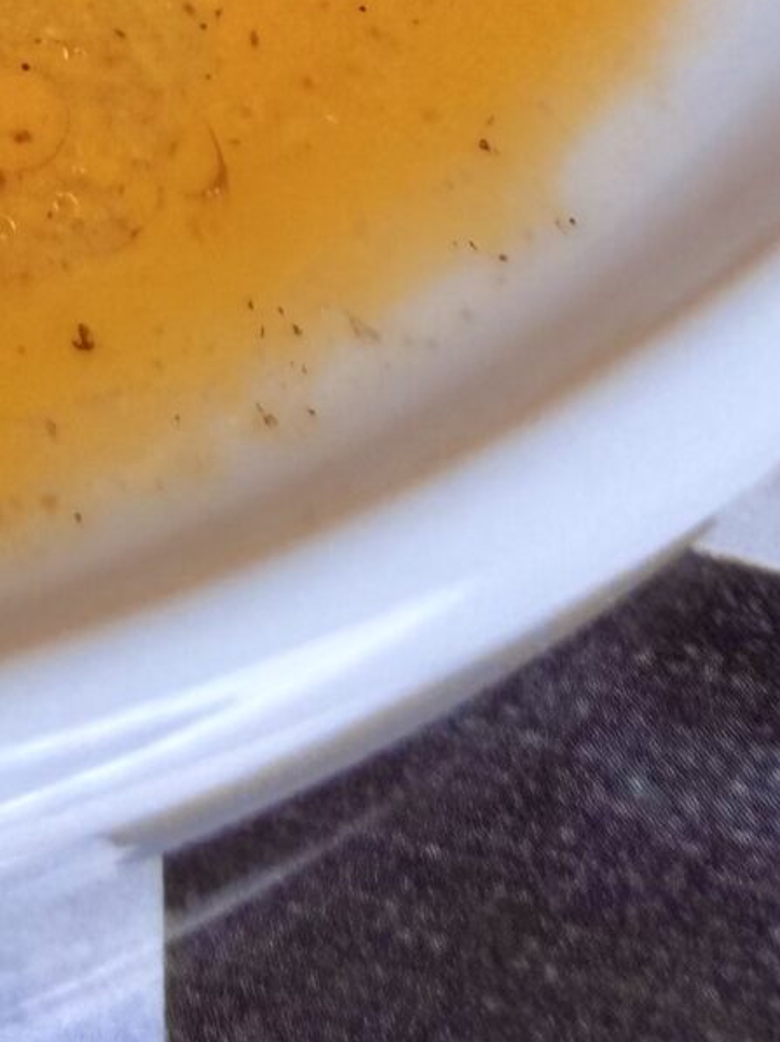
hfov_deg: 12.8
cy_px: -1161
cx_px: -698
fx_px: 3098
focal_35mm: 103
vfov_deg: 14.9
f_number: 2.2
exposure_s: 1/287
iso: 40
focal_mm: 2.22
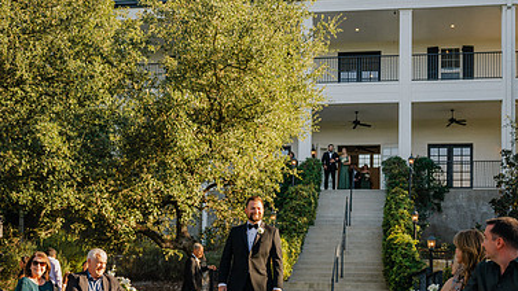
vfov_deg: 19.4
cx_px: 247
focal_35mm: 61
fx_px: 838
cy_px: 255
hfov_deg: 34.4
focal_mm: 37
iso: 200
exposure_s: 1/1600
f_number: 2.8
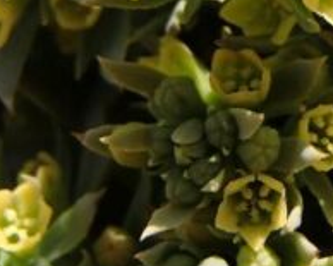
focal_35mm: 143
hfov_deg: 13.4
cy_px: -98
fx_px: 1409
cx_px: 292
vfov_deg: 10.5
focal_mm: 6.64
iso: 100
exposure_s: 1/500
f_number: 4.7
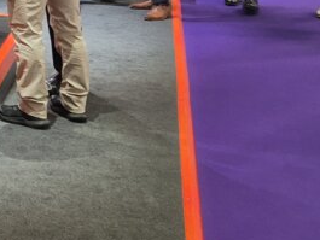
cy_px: -186
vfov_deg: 13.0
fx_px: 962
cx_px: -307
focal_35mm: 104
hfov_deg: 15.4
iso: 200
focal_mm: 5.4
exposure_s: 1/100
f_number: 1.8
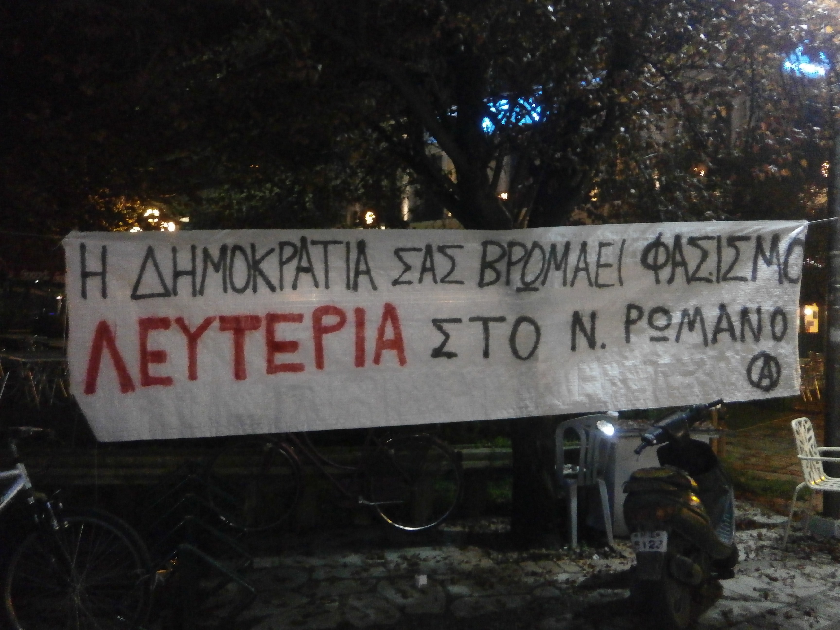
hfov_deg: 58.4
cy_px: 315
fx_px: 752
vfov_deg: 45.4
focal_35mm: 31
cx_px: 420
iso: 800
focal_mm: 5.5
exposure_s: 1/8
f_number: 2.9
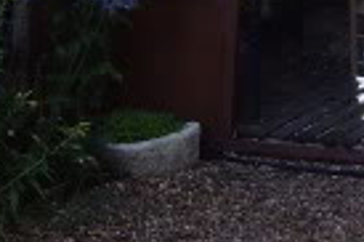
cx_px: 303
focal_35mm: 185
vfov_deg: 7.3
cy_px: -74
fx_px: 1868
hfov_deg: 11.1
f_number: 2.8
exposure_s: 1/125
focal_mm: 7.9
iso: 100
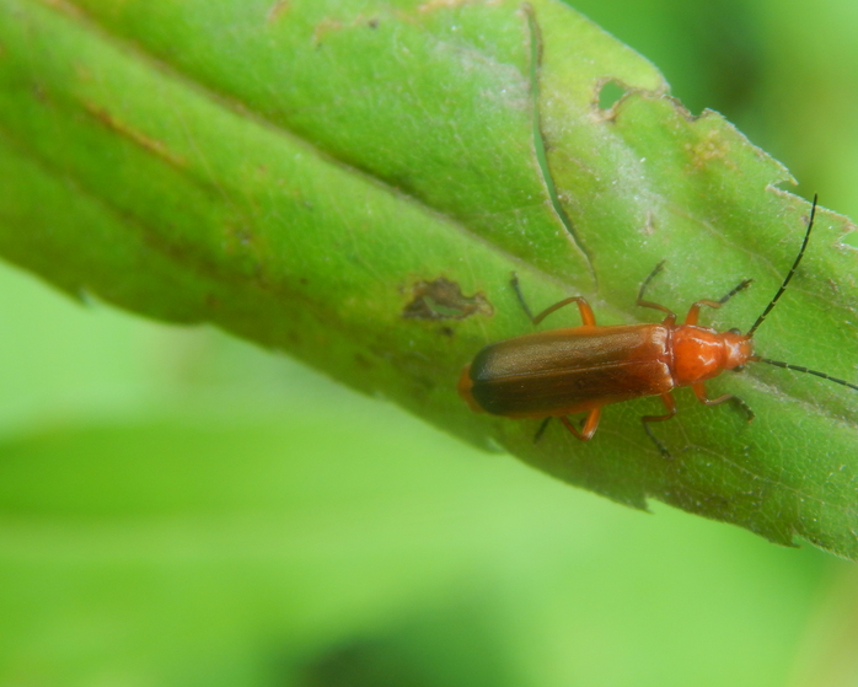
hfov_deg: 15.5
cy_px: 375
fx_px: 3150
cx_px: 503
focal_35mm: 124
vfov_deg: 12.4
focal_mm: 18.7
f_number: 4.5
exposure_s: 1/40
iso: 125
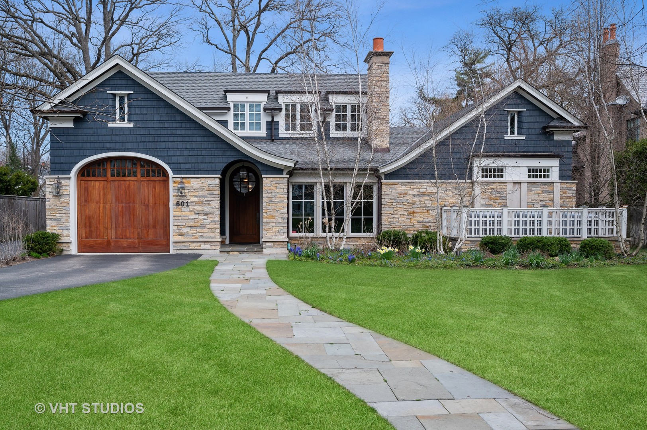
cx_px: 324
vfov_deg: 43.5
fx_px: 539
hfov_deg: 62.0
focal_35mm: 30
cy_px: 215
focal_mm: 30
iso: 200
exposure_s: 1/90
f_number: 8
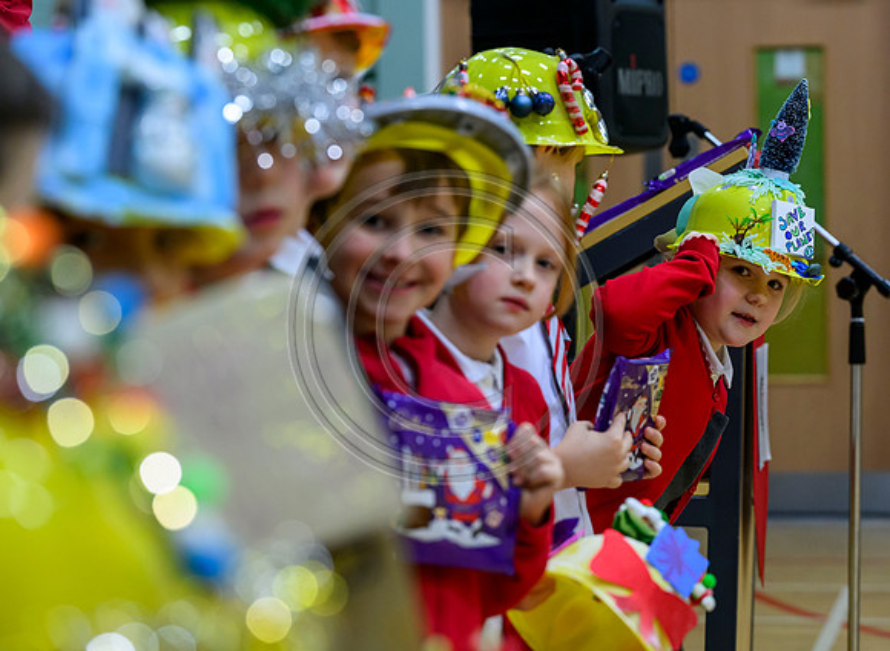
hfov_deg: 16.4
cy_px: 273
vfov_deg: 12.0
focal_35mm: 121
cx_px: 567
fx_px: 3084
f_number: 4
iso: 3200
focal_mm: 98
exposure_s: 1/320
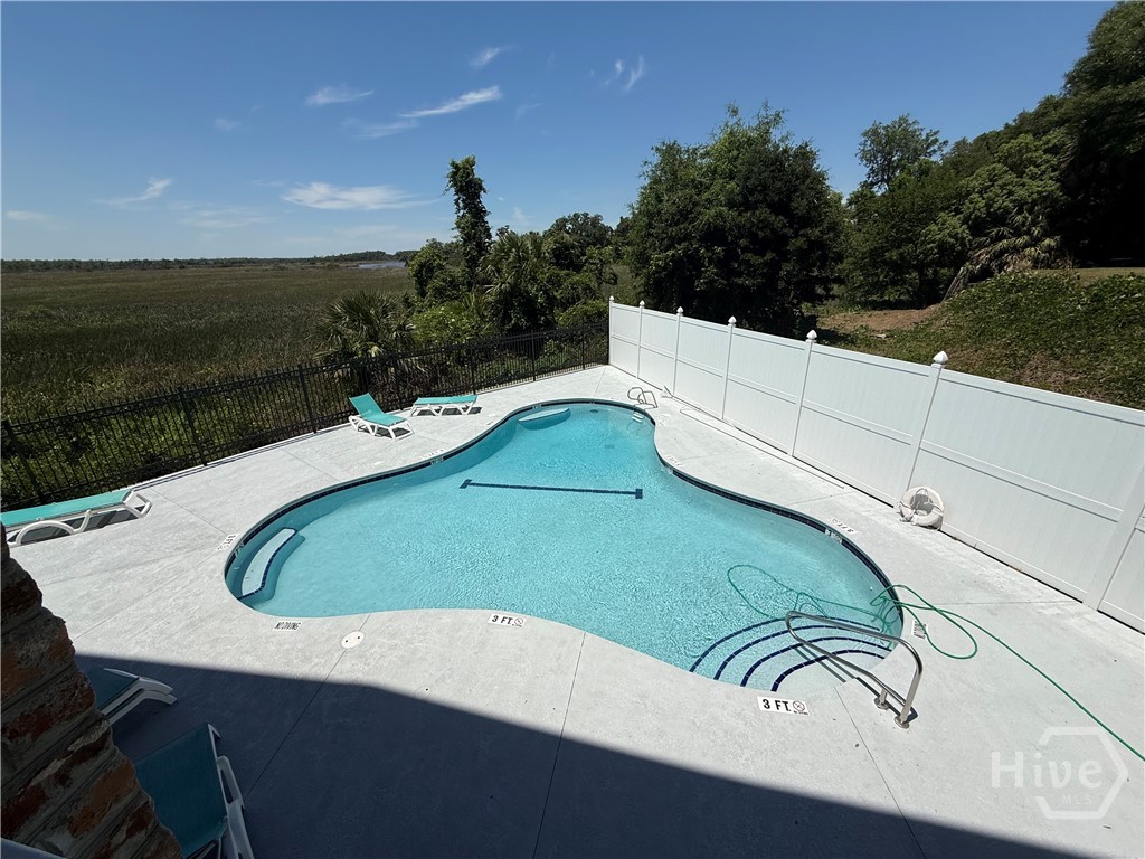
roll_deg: +1.2
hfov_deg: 102.1
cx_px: 572
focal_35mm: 14
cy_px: 430
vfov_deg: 85.7
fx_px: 463
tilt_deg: -20.8
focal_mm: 2.22
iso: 50
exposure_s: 1/5618
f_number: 2.2
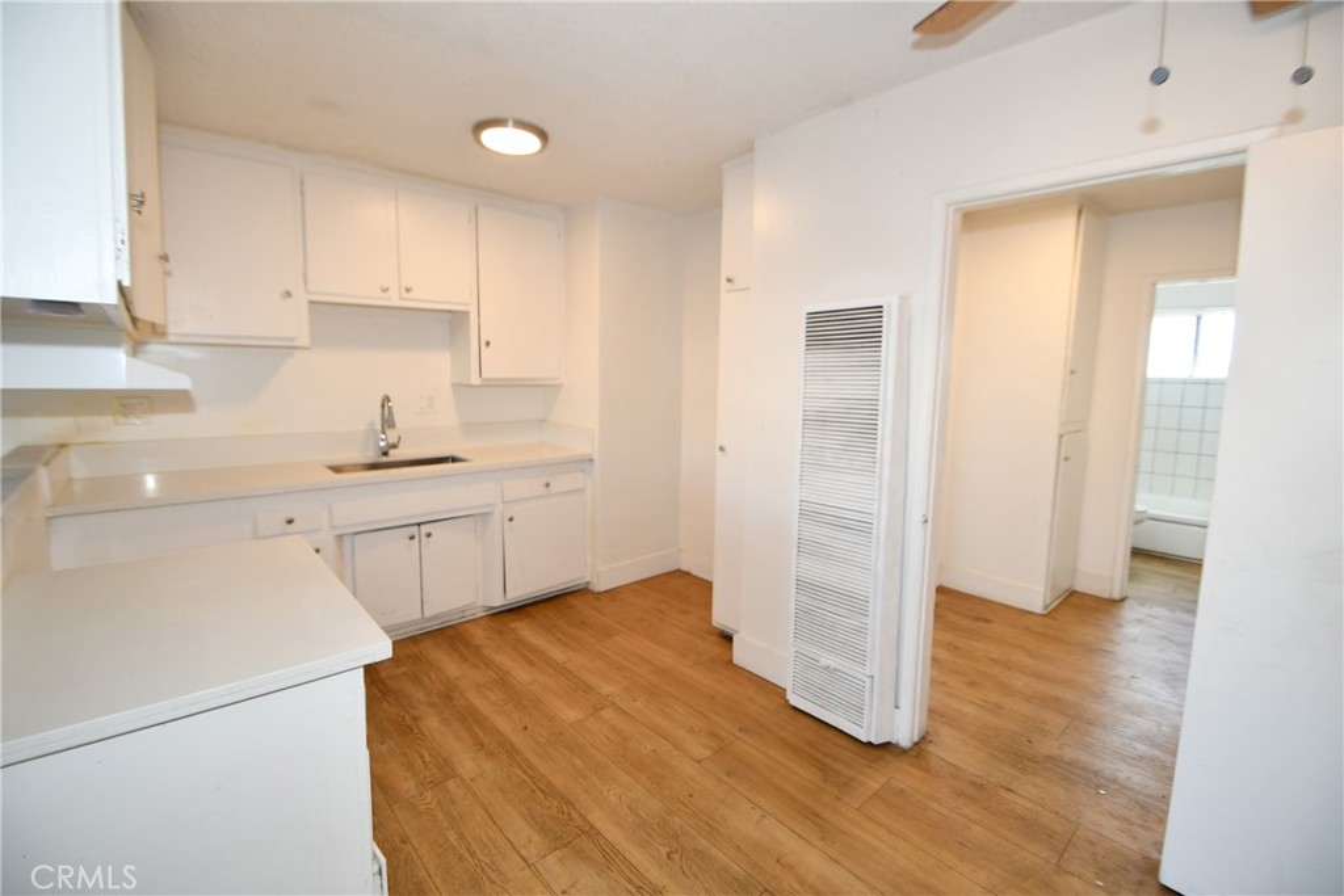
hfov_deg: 100.4
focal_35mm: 15
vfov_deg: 77.3
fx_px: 560
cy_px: 448
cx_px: 672
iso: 320
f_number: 4
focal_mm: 10
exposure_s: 1/60
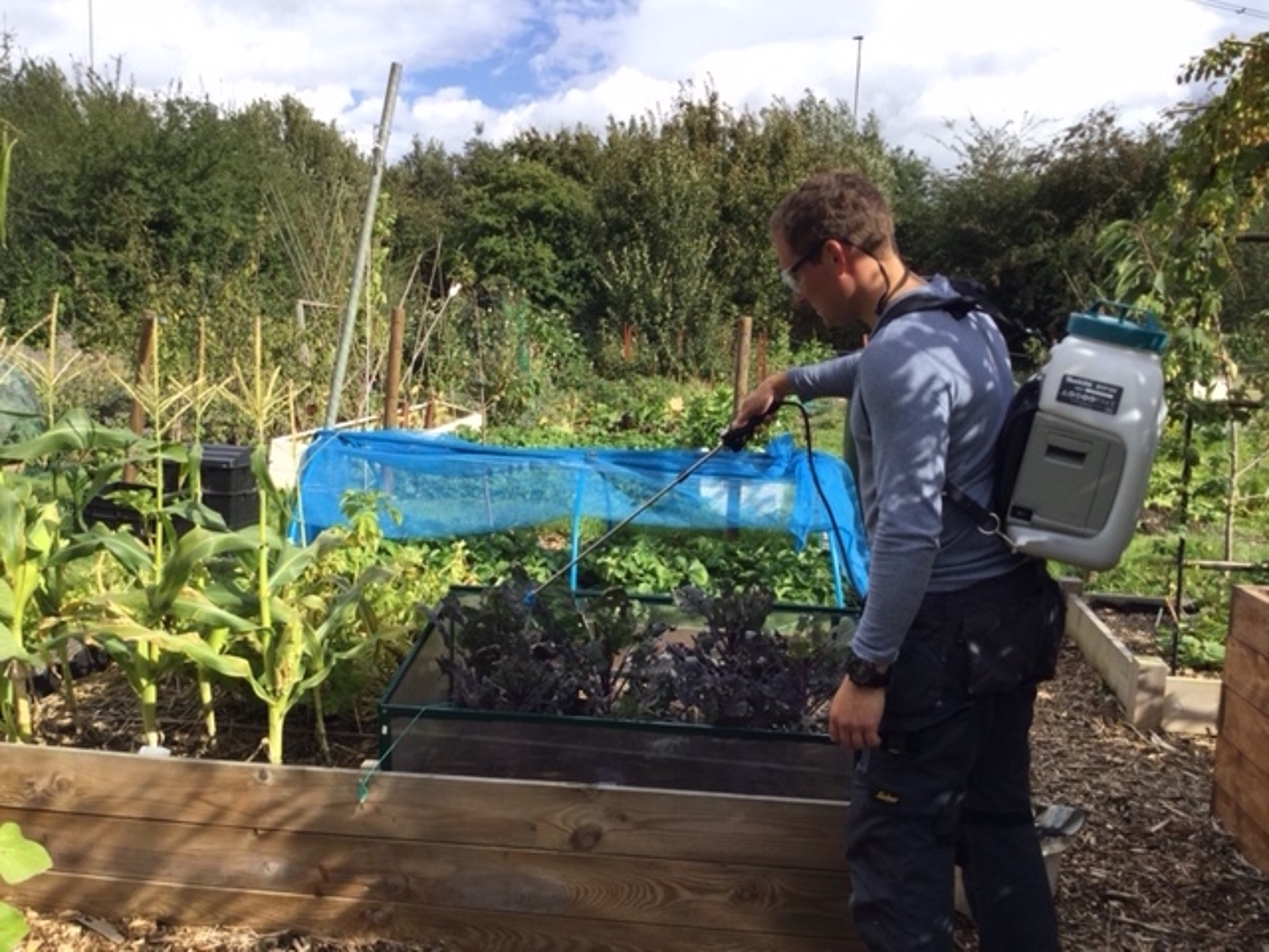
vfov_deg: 45.4
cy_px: 476
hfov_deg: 58.4
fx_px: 1136
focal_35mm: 31
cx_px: 634
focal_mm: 3.3
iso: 25
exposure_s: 1/1006
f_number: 2.4
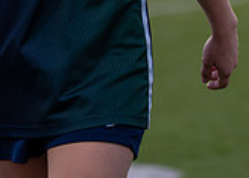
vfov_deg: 2.0
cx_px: 136
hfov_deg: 2.8
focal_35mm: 724
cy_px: -183
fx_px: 5118
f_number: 2.8
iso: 1250
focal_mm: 154
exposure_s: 1/1000
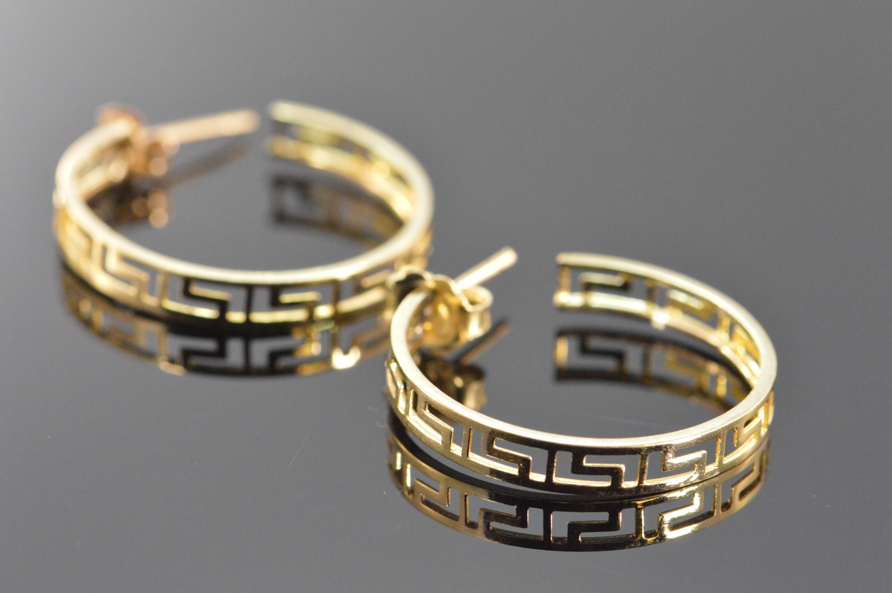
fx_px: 3899
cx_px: 446
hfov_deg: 13.1
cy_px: 296
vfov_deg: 8.7
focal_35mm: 158
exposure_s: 1/60
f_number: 13
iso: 3600
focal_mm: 105
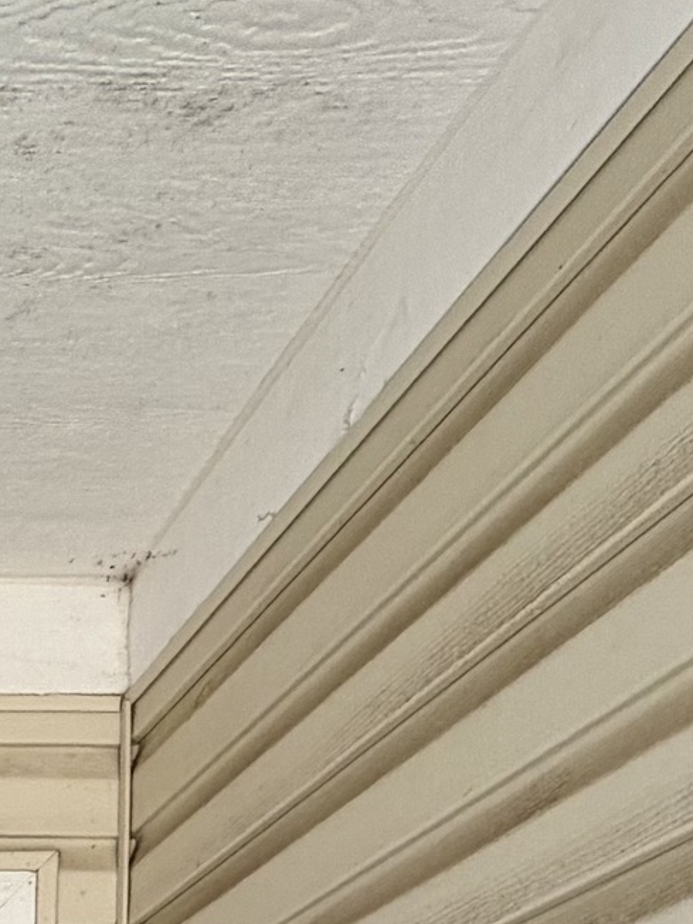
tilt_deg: -3.1
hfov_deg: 18.3
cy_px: 1523
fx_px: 1762
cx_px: -495
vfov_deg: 22.1
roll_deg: +0.2
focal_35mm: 66
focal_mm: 2.22
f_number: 2.2
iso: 50
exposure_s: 1/121
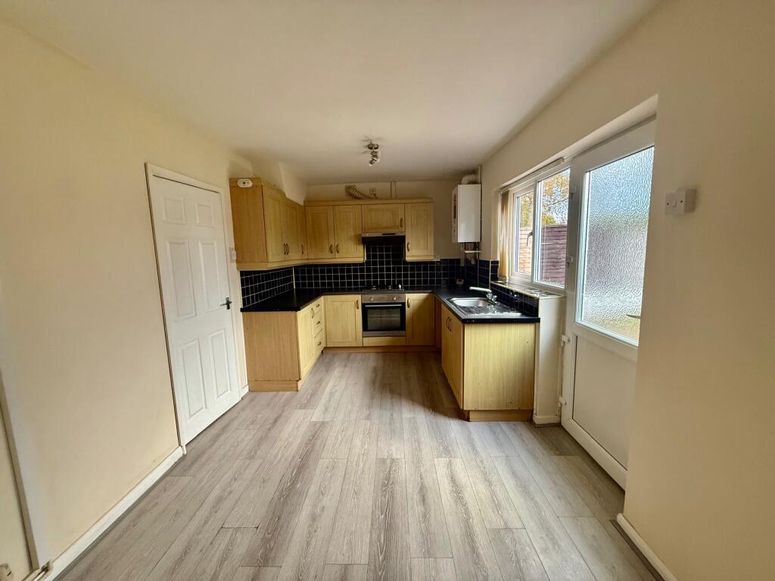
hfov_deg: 102.1
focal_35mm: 14
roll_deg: +0.1
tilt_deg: -7.0
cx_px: 388
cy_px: 290
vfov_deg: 85.7
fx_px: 313
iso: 320
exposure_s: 1/91
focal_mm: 2.22
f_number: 2.2
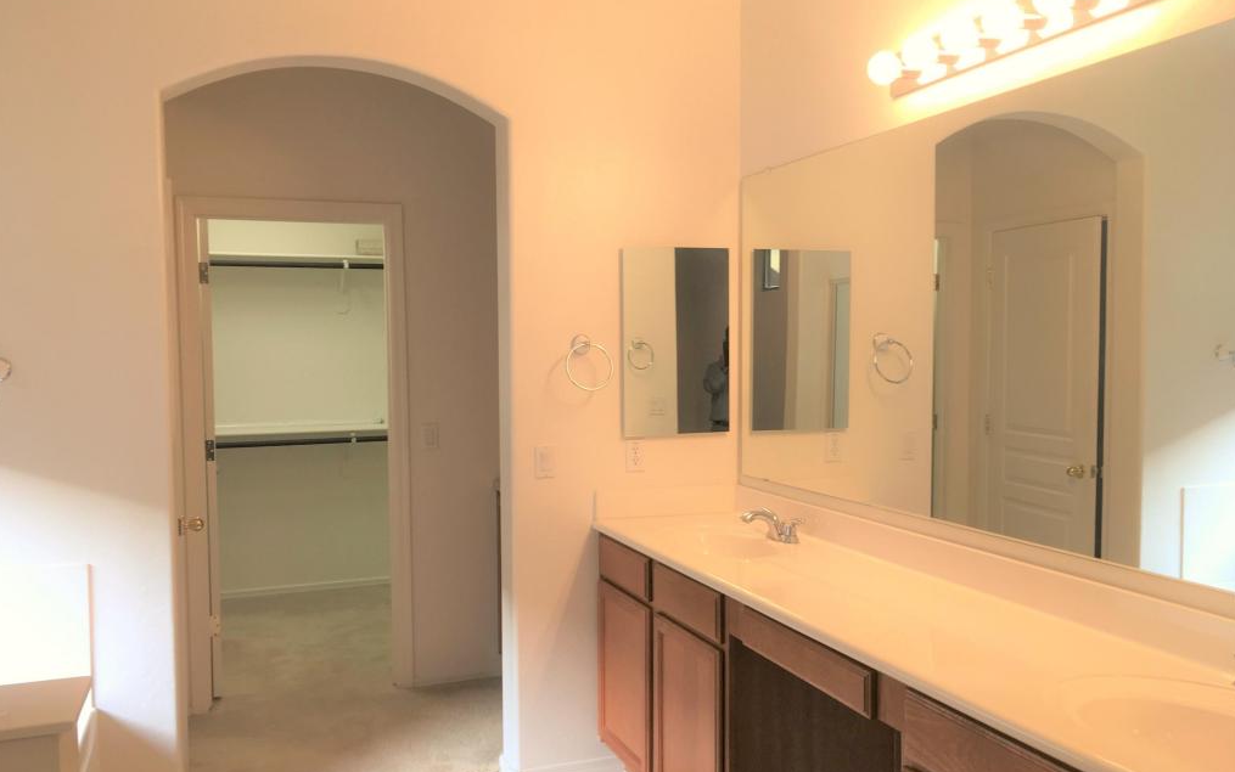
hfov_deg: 61.2
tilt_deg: -3.5
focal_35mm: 31
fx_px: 1044
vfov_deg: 40.6
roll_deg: +1.6
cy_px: 408
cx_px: 616
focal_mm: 4.15
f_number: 2.2
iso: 32
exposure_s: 1/40
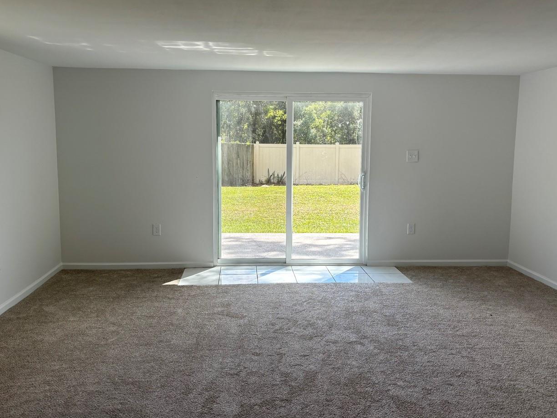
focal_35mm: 34
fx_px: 547
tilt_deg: -7.3
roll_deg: -0.3
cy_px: 207
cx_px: 284
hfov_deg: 54.0
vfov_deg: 41.8
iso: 50
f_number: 1.6
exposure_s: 1/385
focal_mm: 5.96
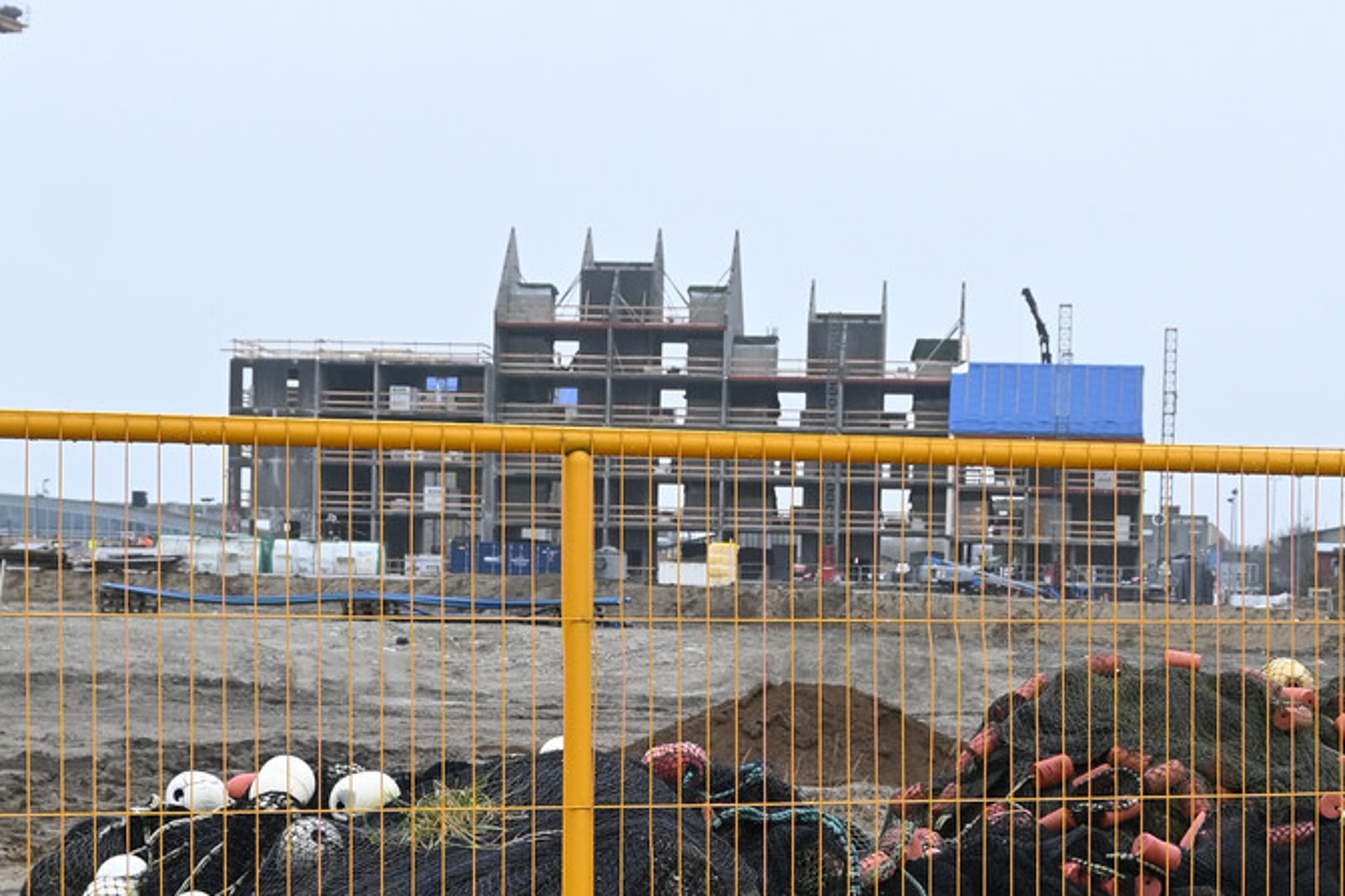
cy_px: 748
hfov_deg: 25.3
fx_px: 2998
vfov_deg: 16.8
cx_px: 657
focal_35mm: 80
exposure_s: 1/250
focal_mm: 21
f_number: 5
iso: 200
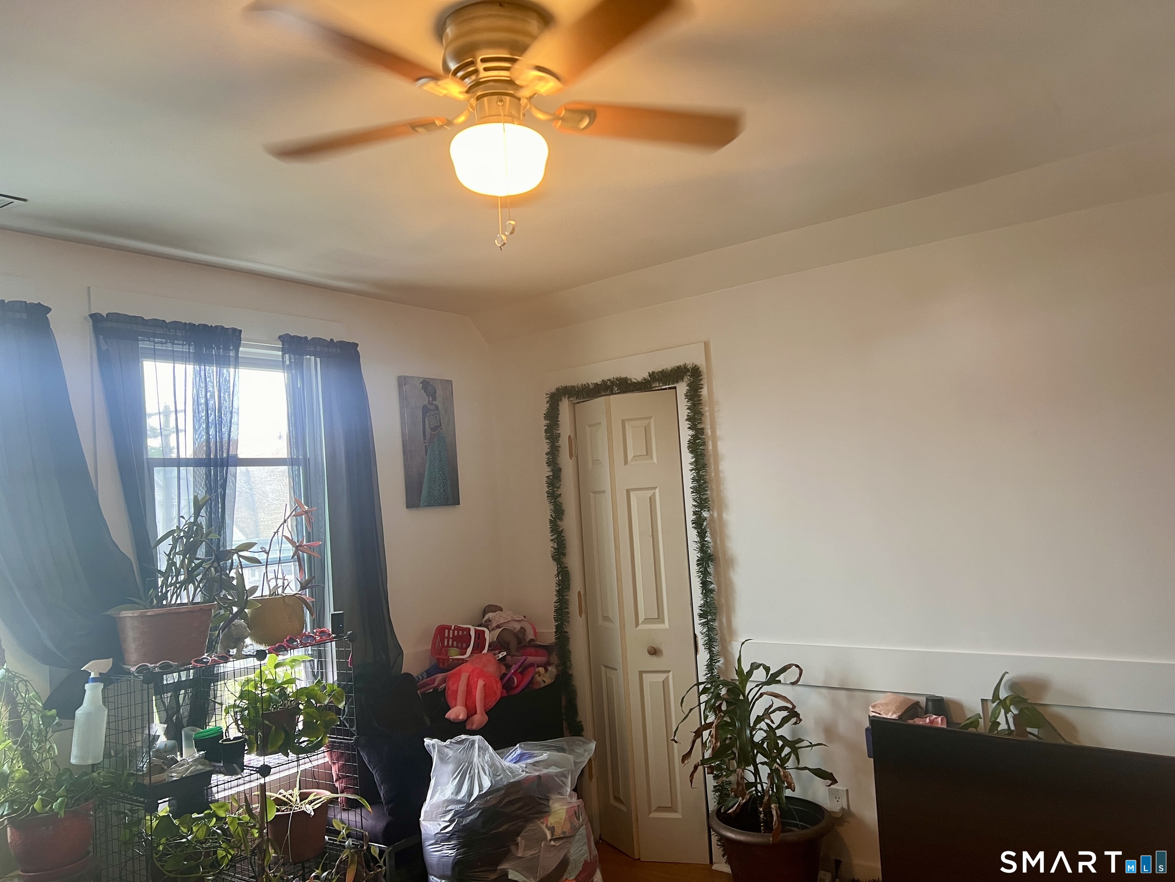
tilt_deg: +4.4
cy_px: 441
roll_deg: +4.5
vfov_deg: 53.1
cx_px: 588
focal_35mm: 26
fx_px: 883
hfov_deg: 67.3
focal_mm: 5.7
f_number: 1.5
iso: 100
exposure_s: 1/60
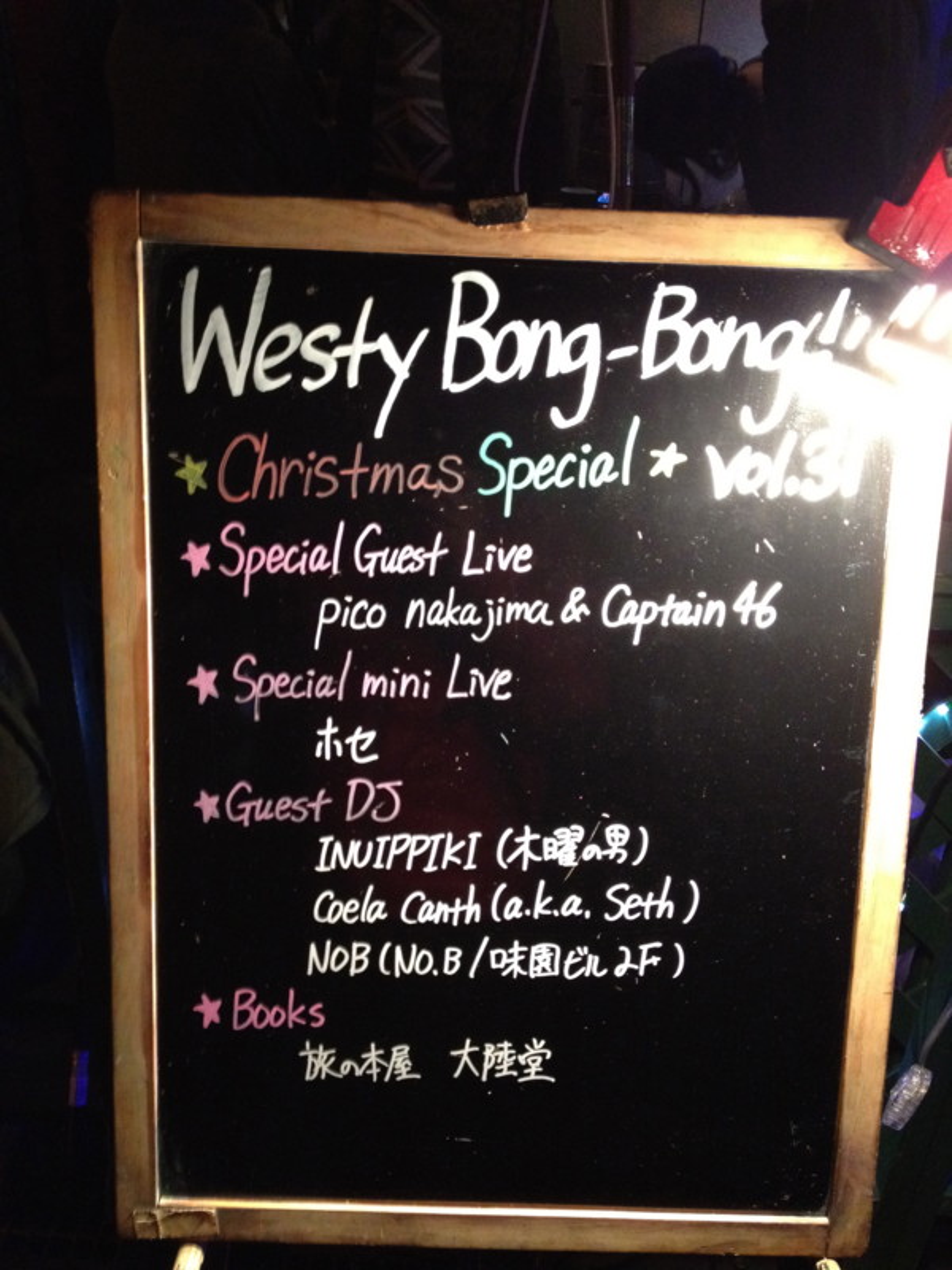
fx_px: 1283
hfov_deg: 40.7
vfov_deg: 52.6
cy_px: 635
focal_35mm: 35
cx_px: 476
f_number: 2.4
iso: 400
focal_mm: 4.28
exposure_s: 1/15
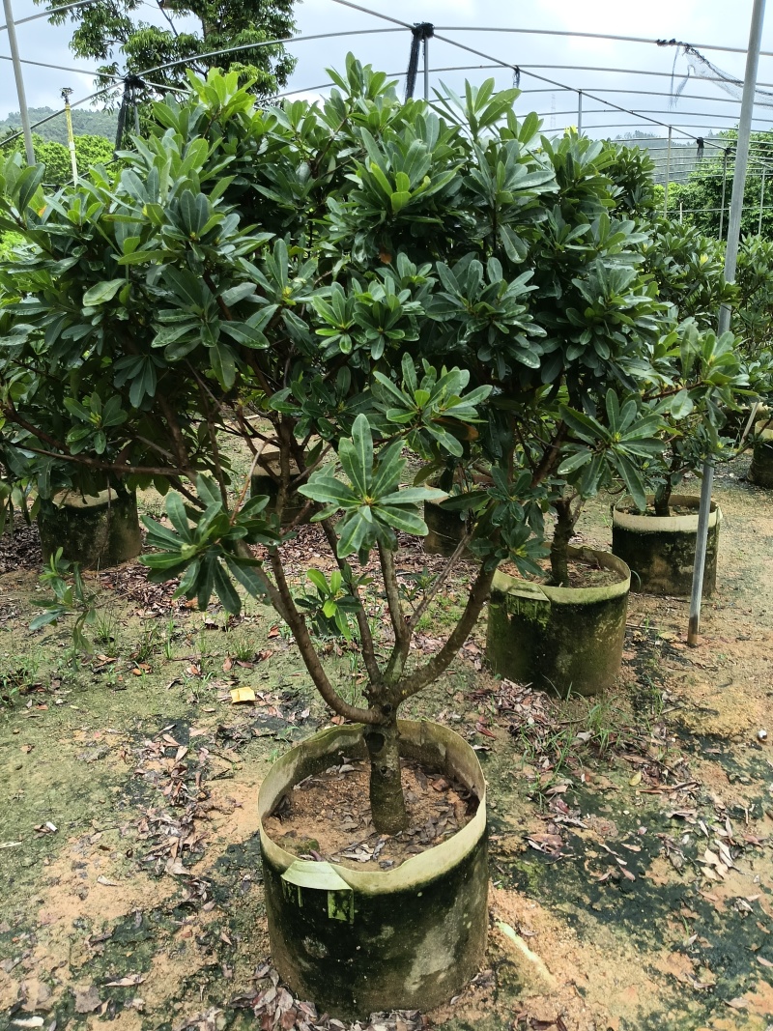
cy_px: 516
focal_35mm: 27
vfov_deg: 65.3
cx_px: 386
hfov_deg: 51.3
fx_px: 804
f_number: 1.8
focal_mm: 3.61
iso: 64
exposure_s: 1/864
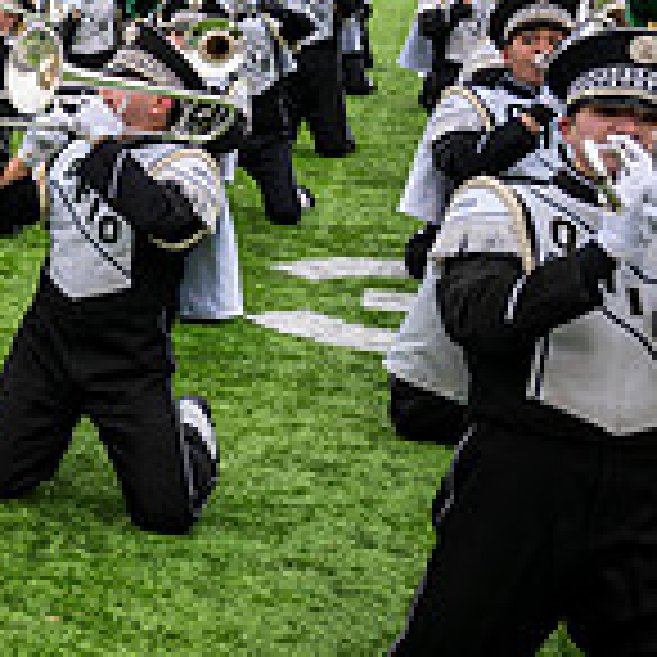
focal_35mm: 81
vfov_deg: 21.2
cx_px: -482
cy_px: 160
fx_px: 1739
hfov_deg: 17.7
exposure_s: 1/500
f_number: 2.8
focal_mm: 24
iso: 100
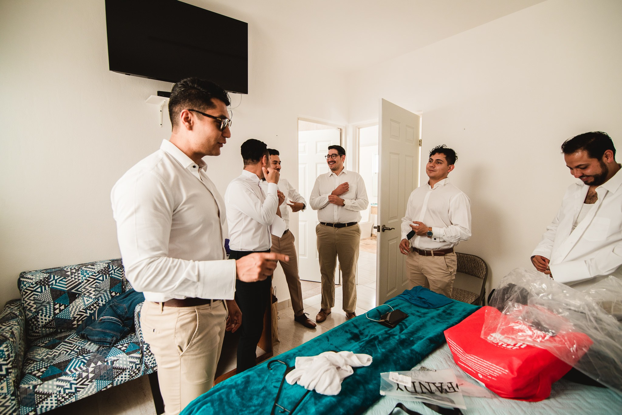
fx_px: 277
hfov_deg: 96.7
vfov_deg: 73.8
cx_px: 311
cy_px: 208
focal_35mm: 16
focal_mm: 16
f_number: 3.2
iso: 400
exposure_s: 1/125
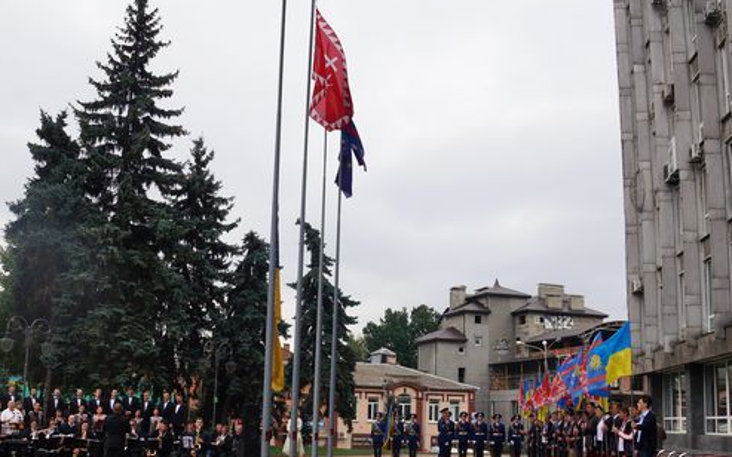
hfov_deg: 50.4
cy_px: 281
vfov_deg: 32.6
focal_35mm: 39
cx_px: 355
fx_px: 778
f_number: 9
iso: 100
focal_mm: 18
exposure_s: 1/100
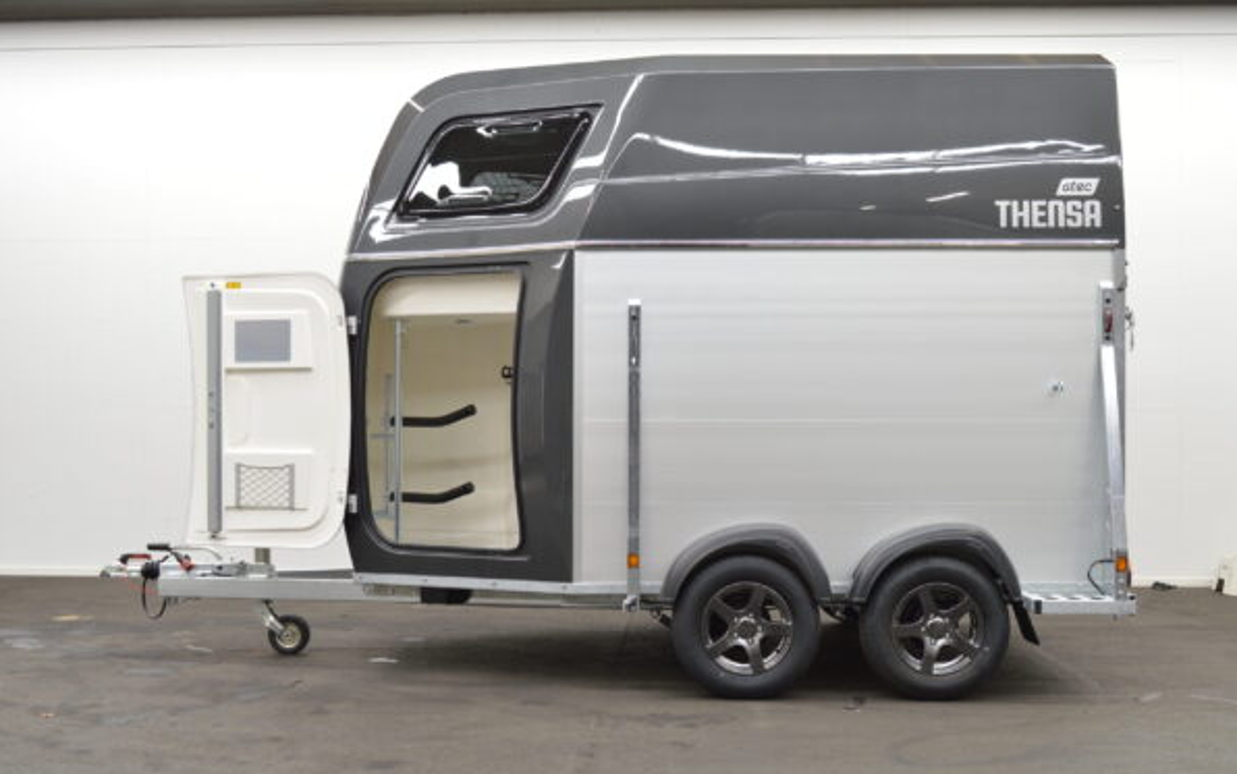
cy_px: 397
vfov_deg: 30.9
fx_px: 1400
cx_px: 618
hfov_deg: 47.7
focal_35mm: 42
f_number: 7.1
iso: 100
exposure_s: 1/3
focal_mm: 27
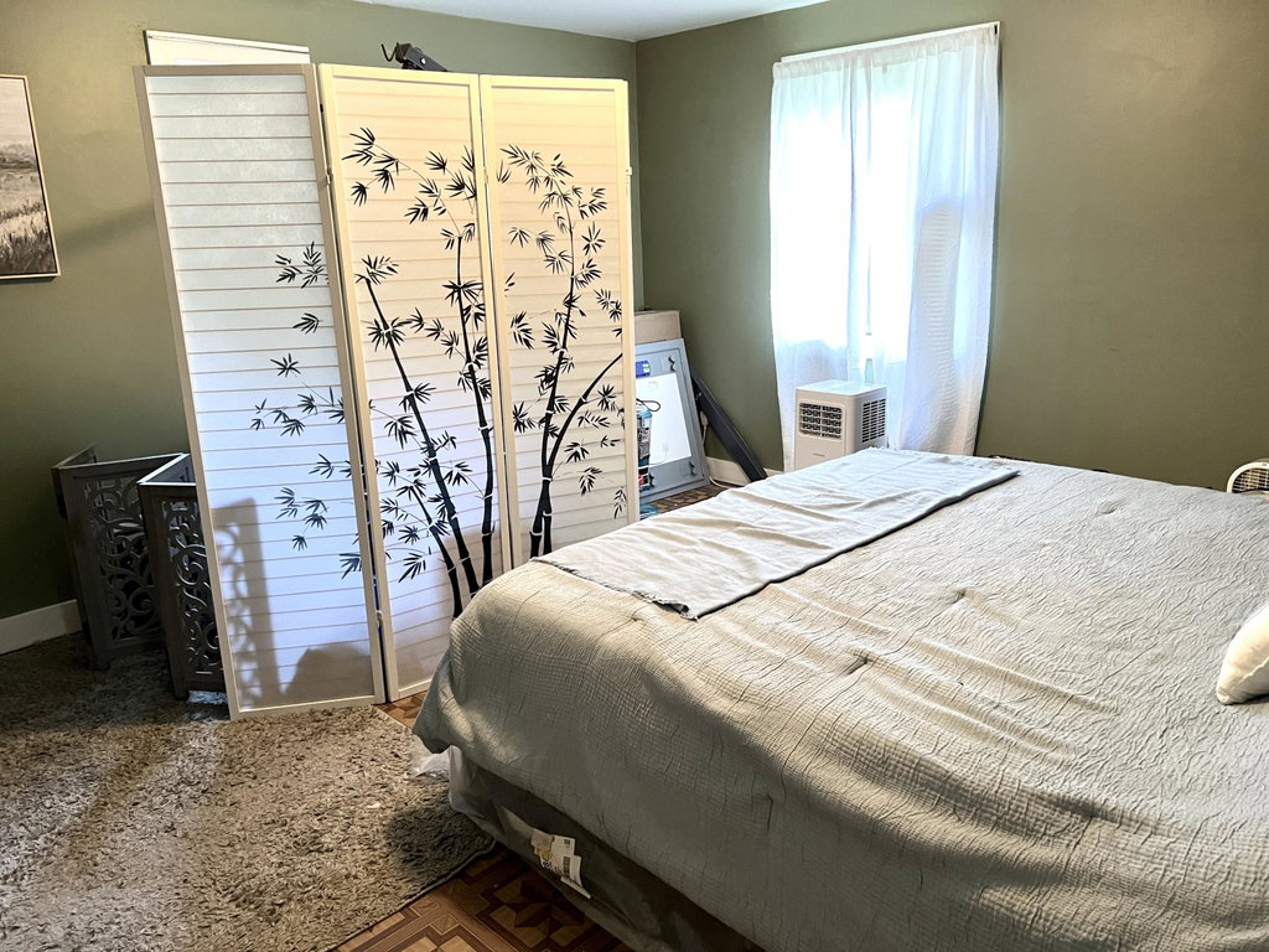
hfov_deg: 67.3
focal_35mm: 26
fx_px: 953
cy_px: 476
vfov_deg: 53.1
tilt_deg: -14.7
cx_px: 634
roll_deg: +2.2
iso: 320
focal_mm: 5.7
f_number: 1.5
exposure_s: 1/60
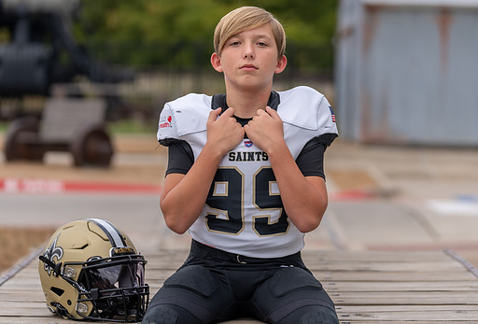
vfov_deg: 10.8
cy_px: 146
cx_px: 254
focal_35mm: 128
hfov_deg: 15.9
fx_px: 1708
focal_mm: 108
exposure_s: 1/400
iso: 100
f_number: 2.8
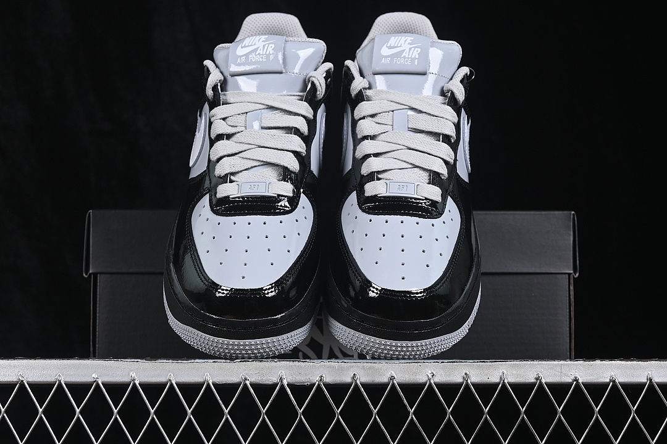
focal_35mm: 75
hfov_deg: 27.0
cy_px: 222
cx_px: 334
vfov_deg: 18.2
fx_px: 1389
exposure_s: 1/60
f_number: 7.1
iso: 160
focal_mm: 50
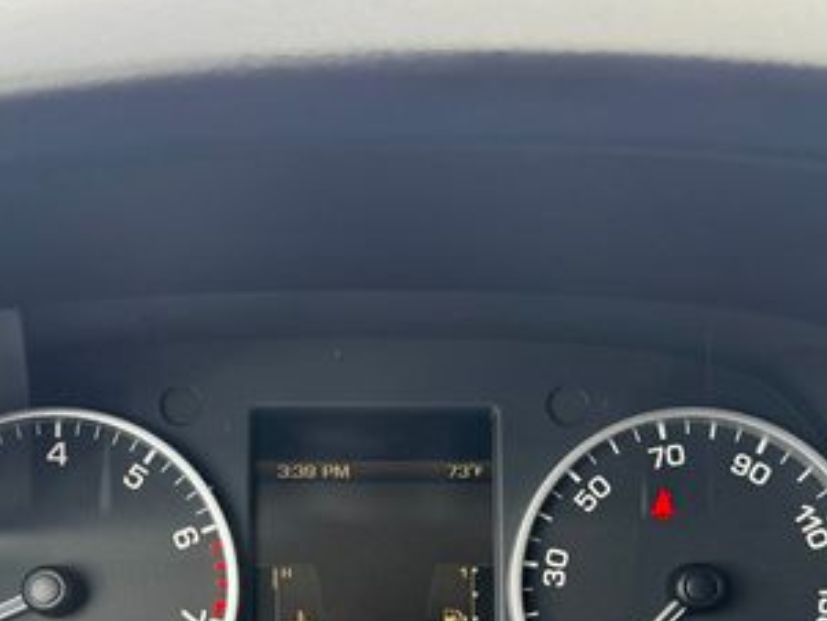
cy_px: 541
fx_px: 1219
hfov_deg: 37.5
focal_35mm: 51
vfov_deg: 27.7
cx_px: 387
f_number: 1.78
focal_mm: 6.76
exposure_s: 1/134
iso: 100
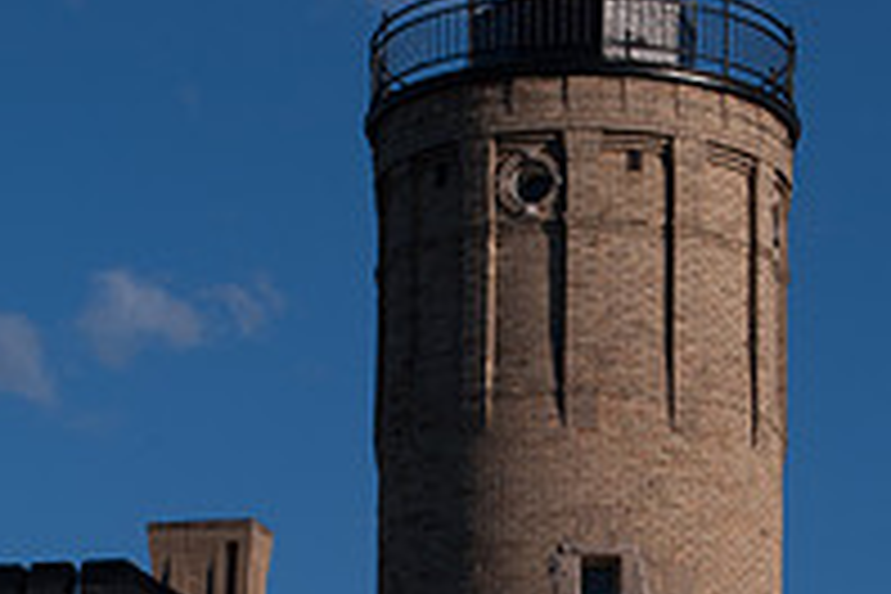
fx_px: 4232
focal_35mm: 171
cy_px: 756
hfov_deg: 12.0
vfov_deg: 7.9
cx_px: 596
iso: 100
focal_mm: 50
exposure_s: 1/13
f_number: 18
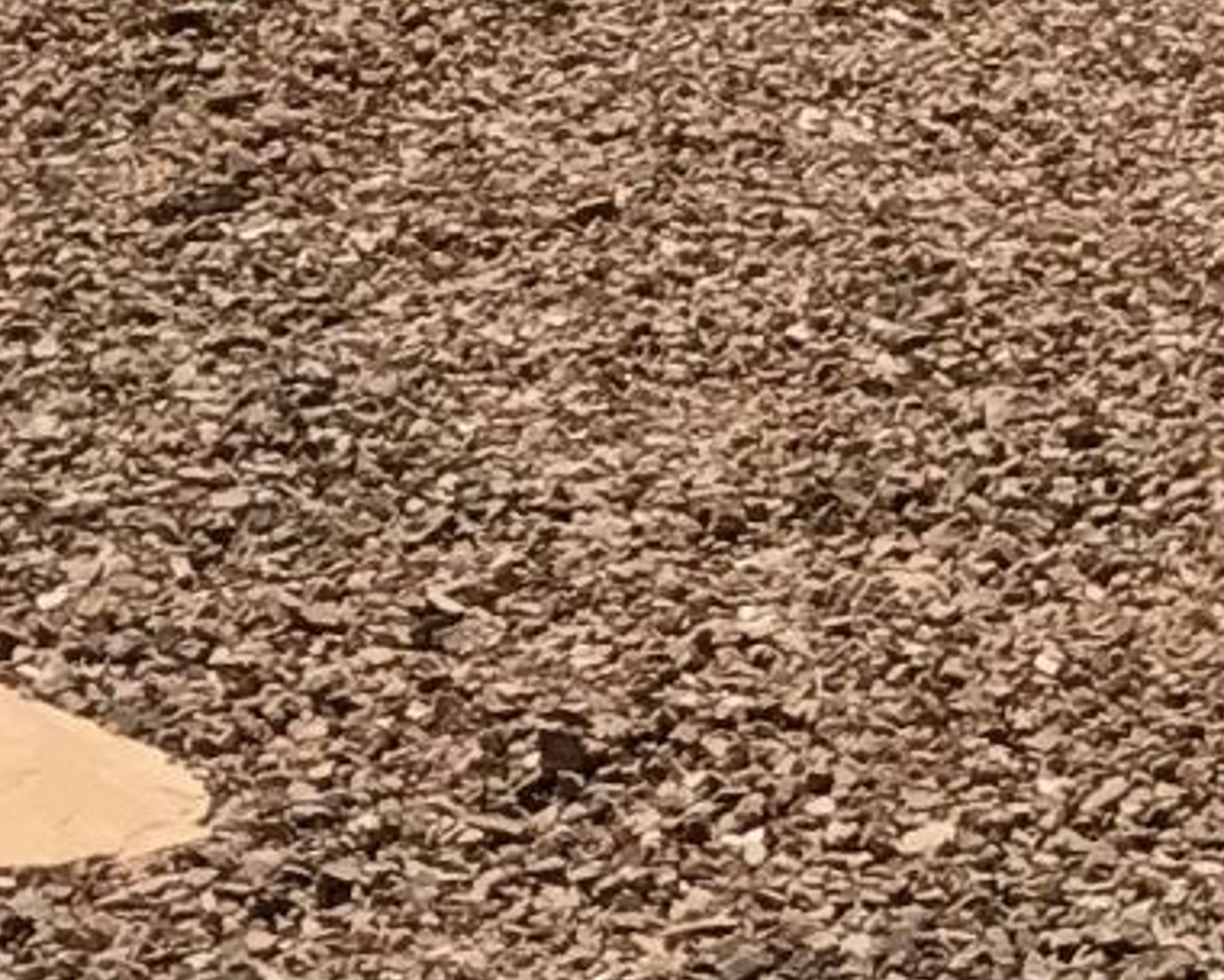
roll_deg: -1.4
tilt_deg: -14.4
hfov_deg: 8.2
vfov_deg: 7.2
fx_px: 7825
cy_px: 335
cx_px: 2992
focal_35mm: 216
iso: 20
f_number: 1.8
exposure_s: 1/2817
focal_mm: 3.99
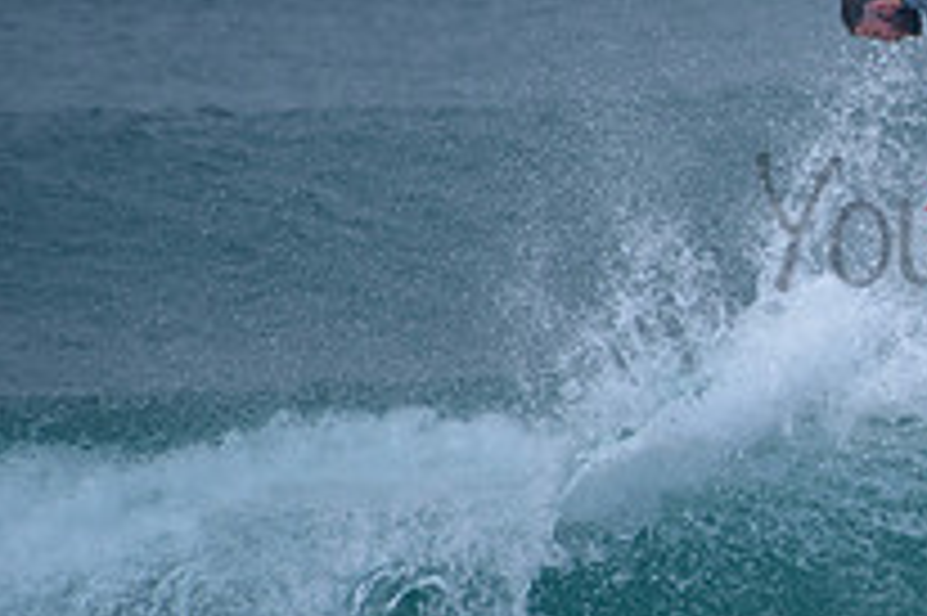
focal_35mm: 1428
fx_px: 36741
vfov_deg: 1.0
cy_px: 182
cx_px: 1220
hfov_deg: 1.4
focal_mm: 500
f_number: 5.6
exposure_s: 1/800
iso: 180
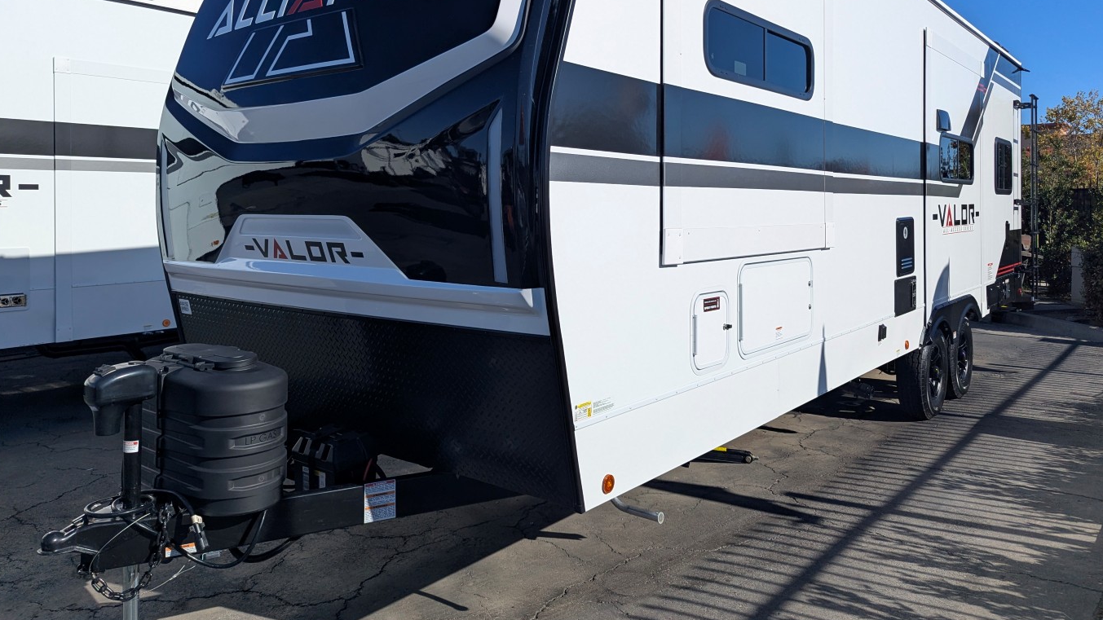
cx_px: 560
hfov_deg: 69.9
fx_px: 790
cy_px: 220
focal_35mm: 27
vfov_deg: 42.5
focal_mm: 6.81
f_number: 1.85
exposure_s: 1/3774
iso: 55
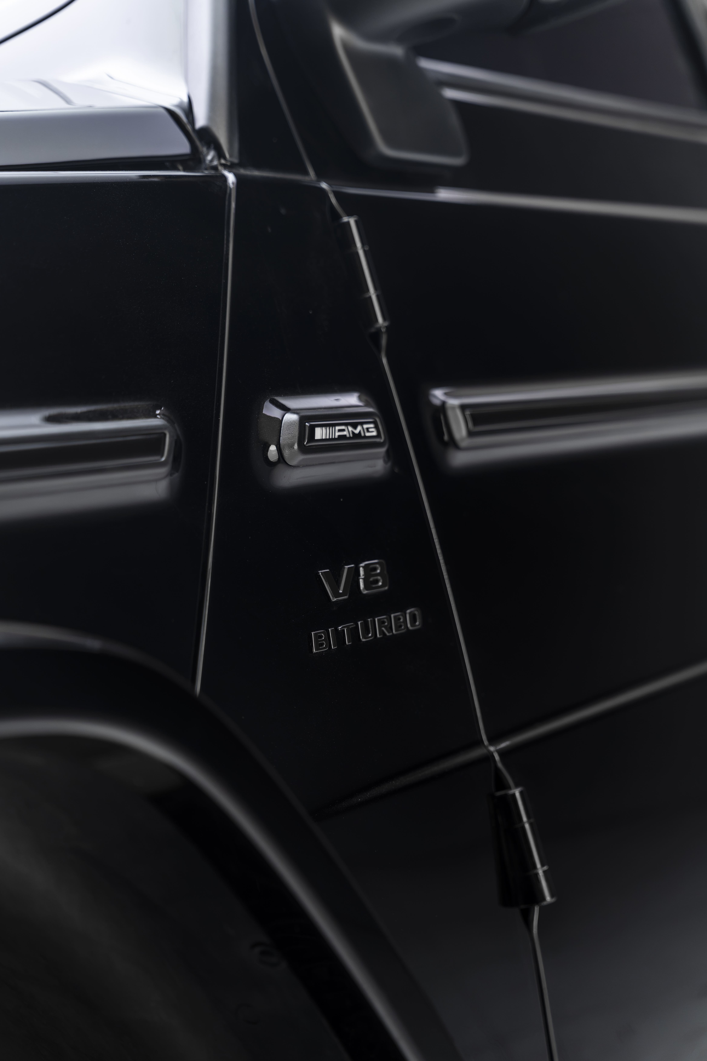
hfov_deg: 19.5
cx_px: 354
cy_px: 530
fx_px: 2062
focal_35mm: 70
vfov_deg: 28.8
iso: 640
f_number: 2.8
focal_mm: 70
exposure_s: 1/100
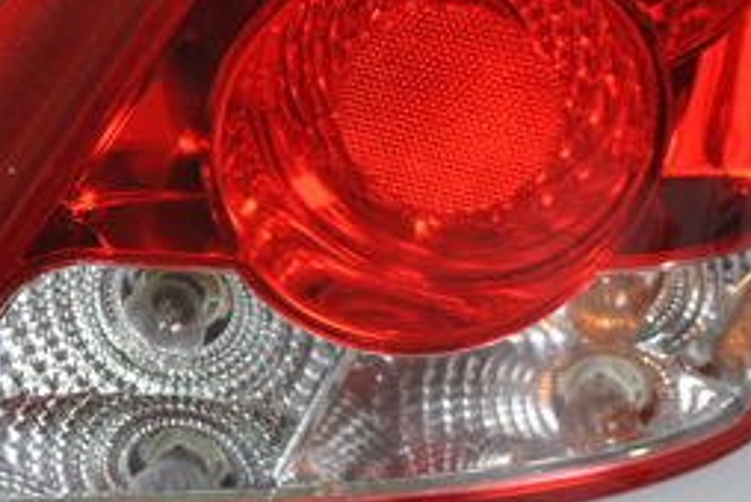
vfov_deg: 11.3
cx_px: 305
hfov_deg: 16.9
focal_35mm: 121
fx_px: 2527
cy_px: 100
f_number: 4.8
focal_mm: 32
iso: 200
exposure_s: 1/60
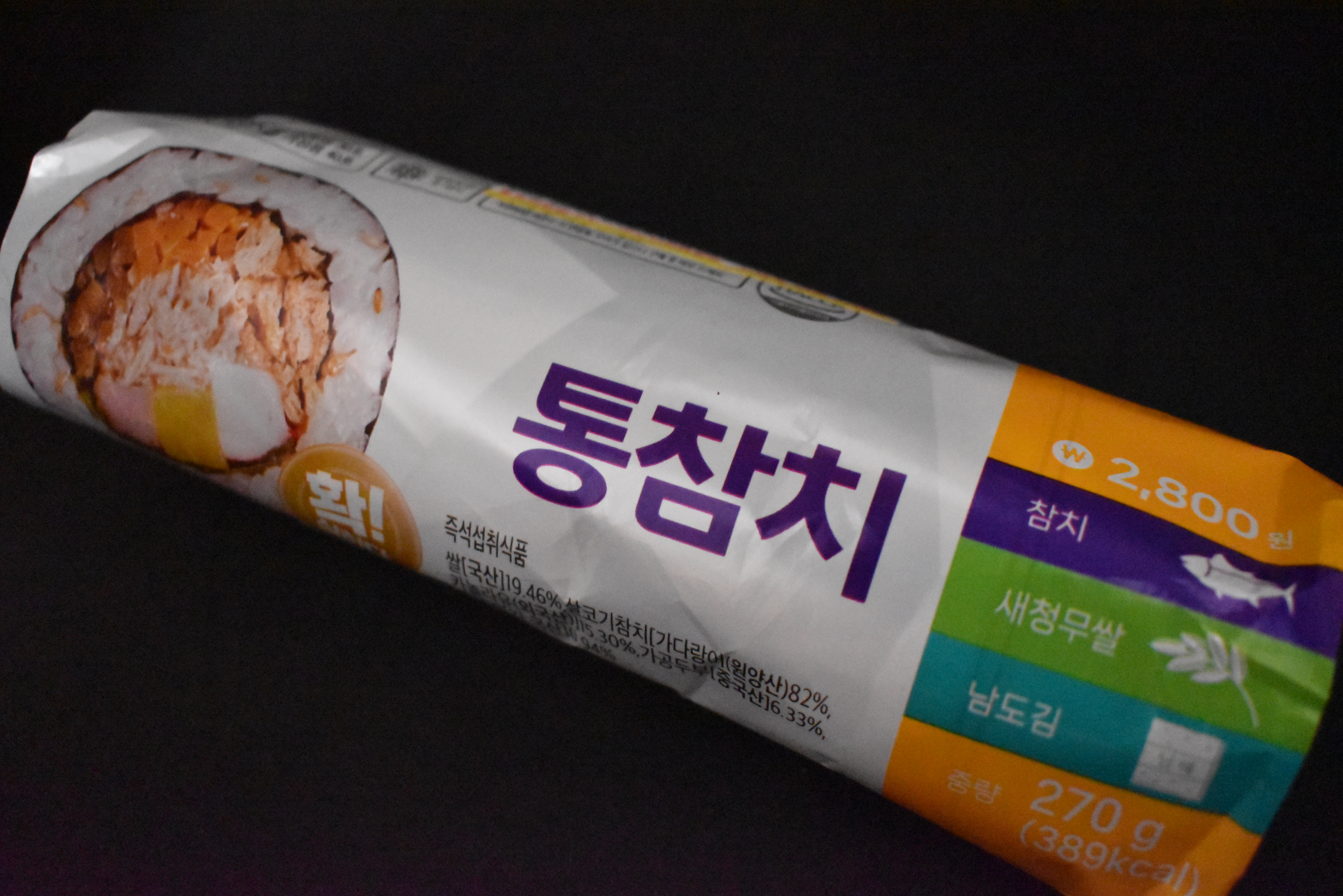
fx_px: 1399
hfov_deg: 51.3
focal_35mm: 38
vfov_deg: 35.5
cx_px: 672
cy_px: 448
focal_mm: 25
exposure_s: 1/25
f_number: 4
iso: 12800
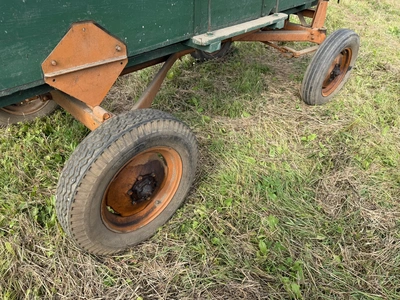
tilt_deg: -36.7
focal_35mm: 24
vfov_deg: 56.8
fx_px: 277
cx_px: 200
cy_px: 150
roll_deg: -1.6
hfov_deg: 71.6
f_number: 1.78
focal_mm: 6.76
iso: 80
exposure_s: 1/1060
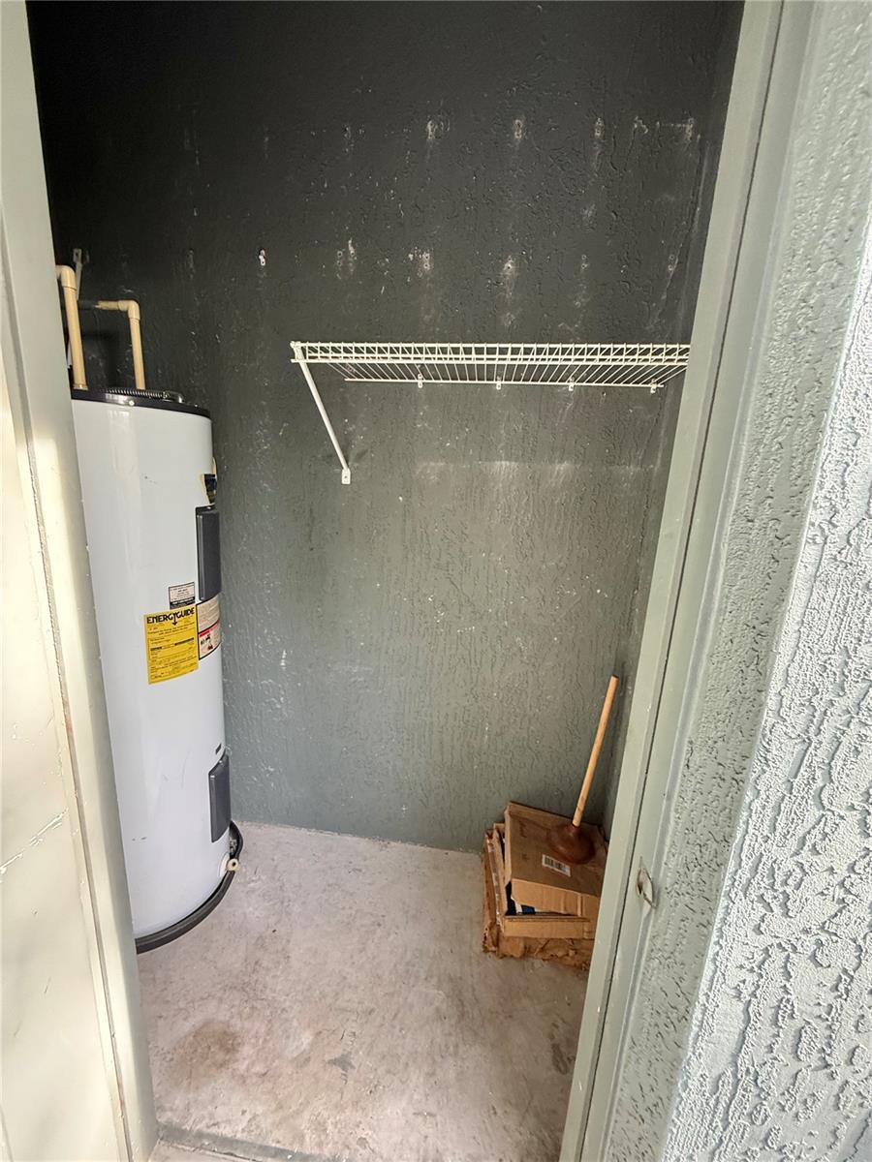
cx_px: 436
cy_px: 581
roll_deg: -3.2
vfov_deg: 102.1
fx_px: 470
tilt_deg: -11.9
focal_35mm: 14
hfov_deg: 85.7
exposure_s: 1/74
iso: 320
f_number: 2.2
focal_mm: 2.22
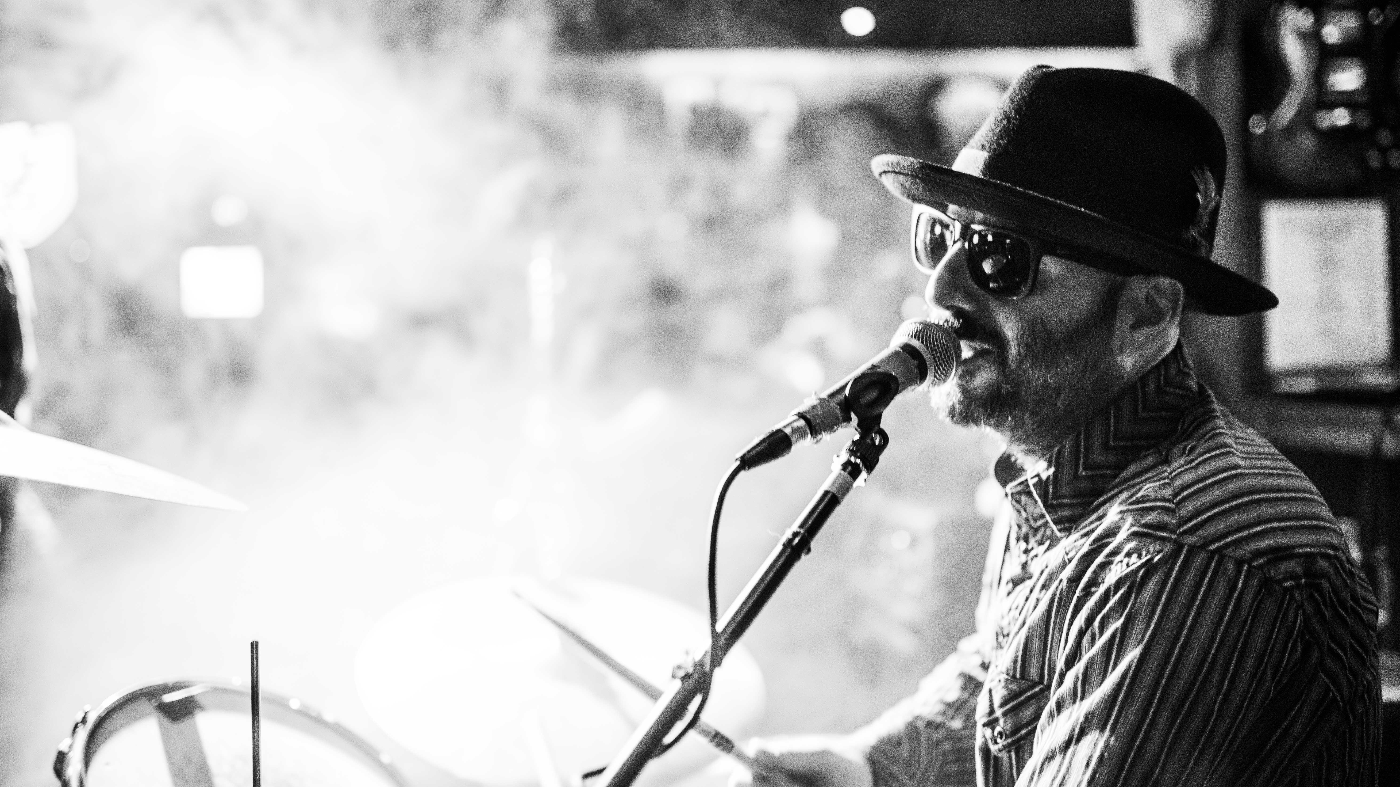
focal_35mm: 37
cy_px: 380
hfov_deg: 54.0
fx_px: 1374
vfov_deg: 32.0
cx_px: 703
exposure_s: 1/80
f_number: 1.4
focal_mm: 35
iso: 1600
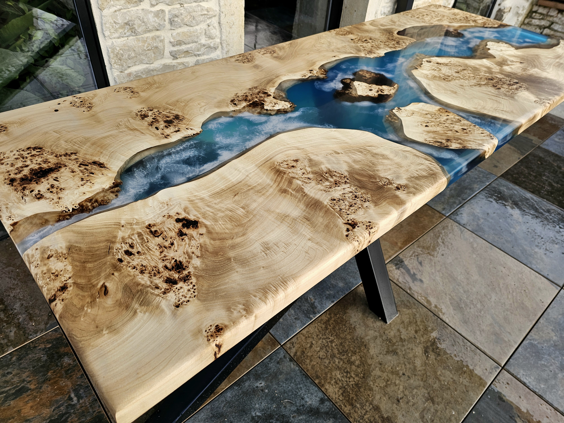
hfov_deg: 73.9
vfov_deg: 58.9
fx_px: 375
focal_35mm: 23
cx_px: 282
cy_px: 212
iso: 16
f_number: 1.7
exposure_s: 1/182
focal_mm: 6.3
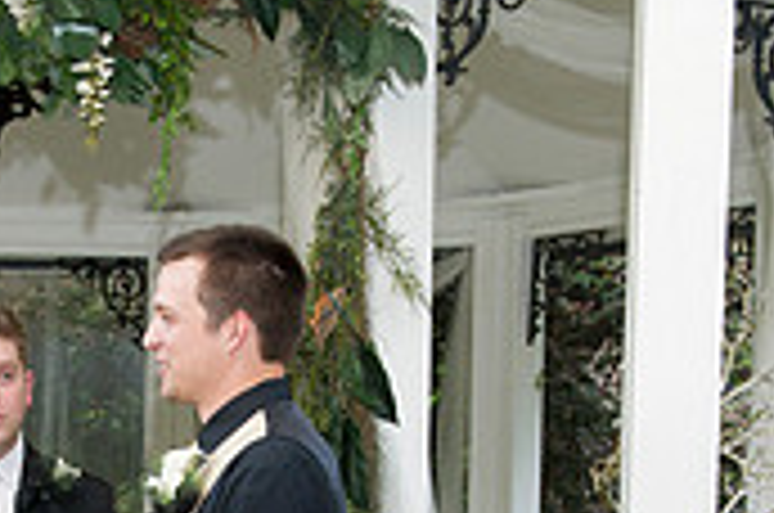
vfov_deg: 11.1
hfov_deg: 17.0
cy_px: 796
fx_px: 2532
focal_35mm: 118
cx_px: 9
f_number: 5.6
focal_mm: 35
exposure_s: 1/125
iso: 800
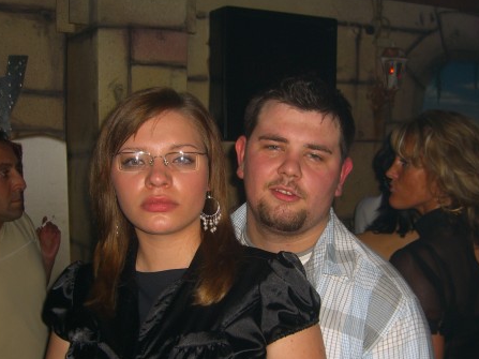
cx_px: 265
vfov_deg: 28.4
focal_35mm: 51
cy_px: 227
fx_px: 706
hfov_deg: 37.5
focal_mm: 7.9
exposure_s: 1/60
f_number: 2.8
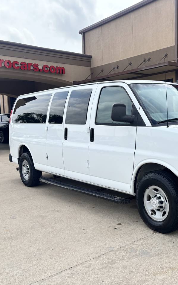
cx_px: 148
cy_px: 142
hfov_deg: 33.3
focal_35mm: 37
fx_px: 287
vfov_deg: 52.7
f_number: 1.6
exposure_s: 1/2288
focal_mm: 5.96
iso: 50
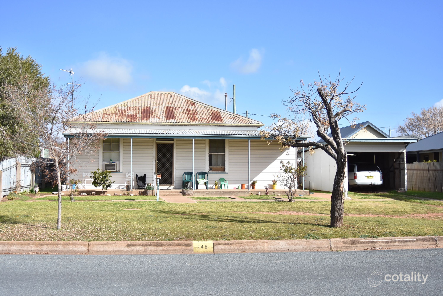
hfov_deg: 46.4
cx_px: 222
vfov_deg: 31.9
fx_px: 517
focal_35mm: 42
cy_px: 148
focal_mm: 28
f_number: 4
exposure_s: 1/8000
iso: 800
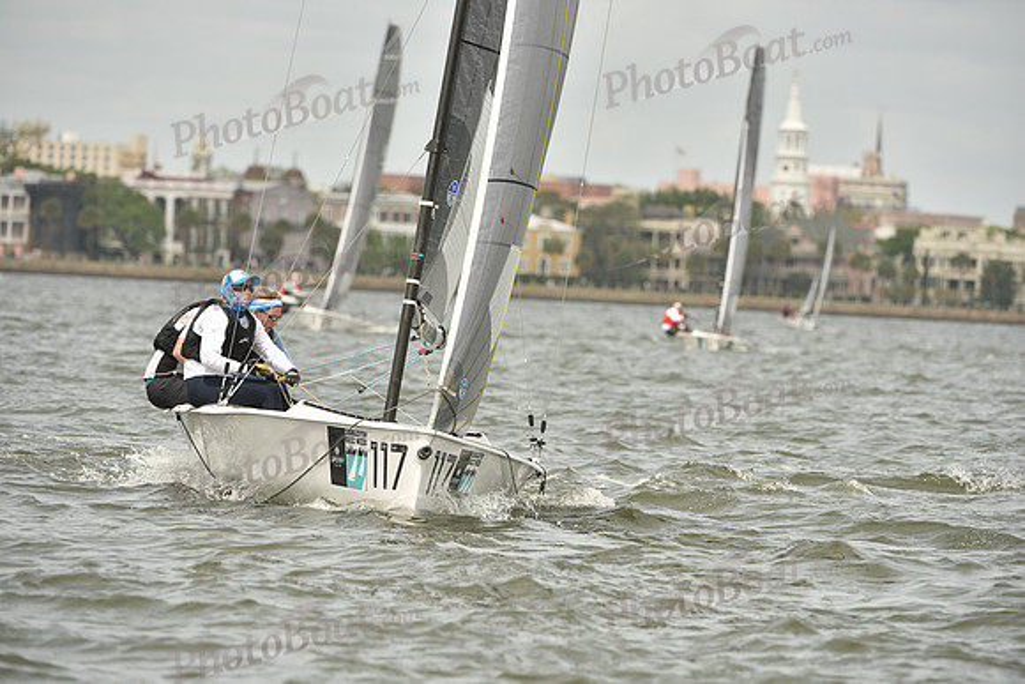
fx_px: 8543
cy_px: 342
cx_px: 512
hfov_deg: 6.9
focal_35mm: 300
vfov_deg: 4.6
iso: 320
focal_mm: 300
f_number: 6.3
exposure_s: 1/1250
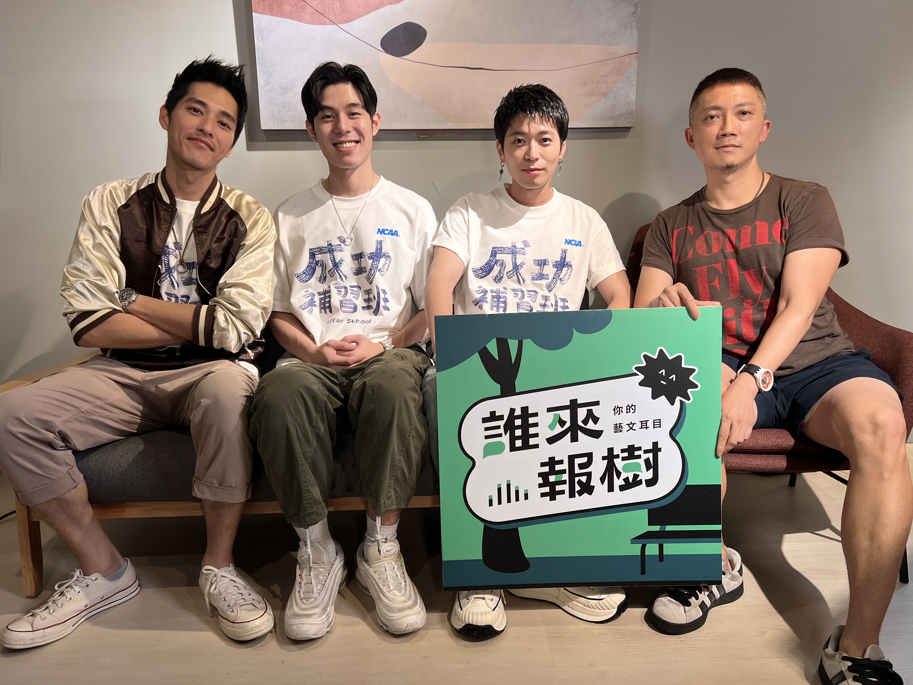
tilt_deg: -13.2
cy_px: 342
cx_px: 456
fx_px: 686
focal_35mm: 26
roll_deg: +1.7
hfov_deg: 67.3
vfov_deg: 53.1
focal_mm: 5.7
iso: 100
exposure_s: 1/121
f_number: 1.5
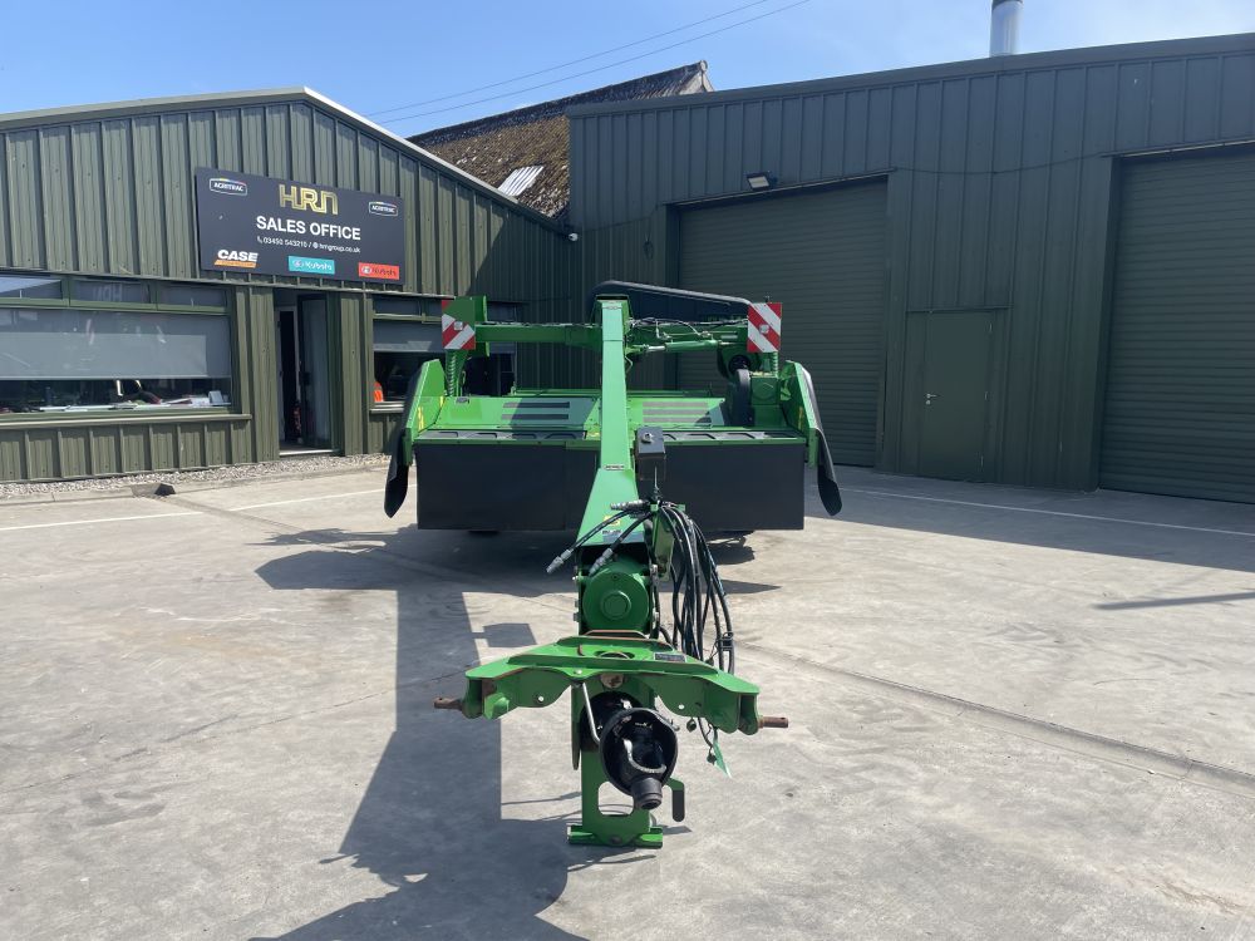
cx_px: 628
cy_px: 470
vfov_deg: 53.1
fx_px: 943
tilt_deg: -5.3
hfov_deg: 67.3
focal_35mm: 26
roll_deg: -0.7
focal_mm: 4.2
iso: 32
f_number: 1.6
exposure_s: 1/2212
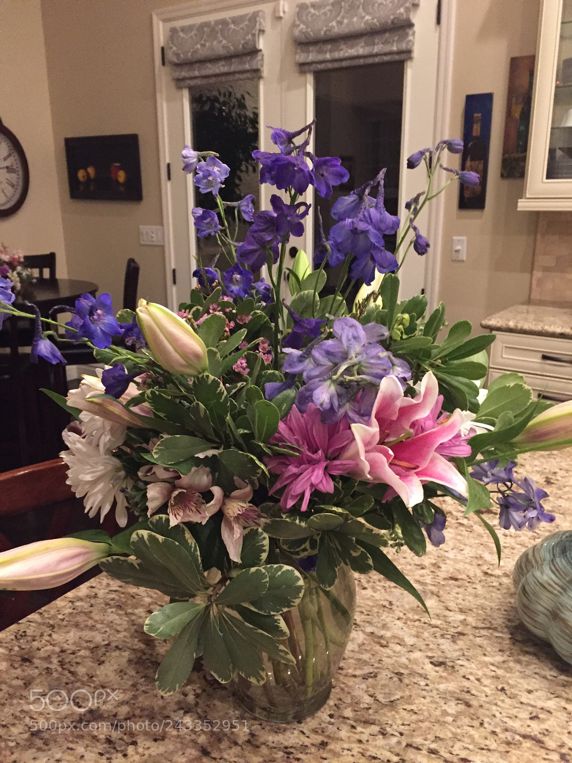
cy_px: 382
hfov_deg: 48.2
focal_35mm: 29
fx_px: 639
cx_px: 286
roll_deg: +0.6
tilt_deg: -16.0
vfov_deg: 61.7
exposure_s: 1/15
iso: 320
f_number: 2.2
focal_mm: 4.15
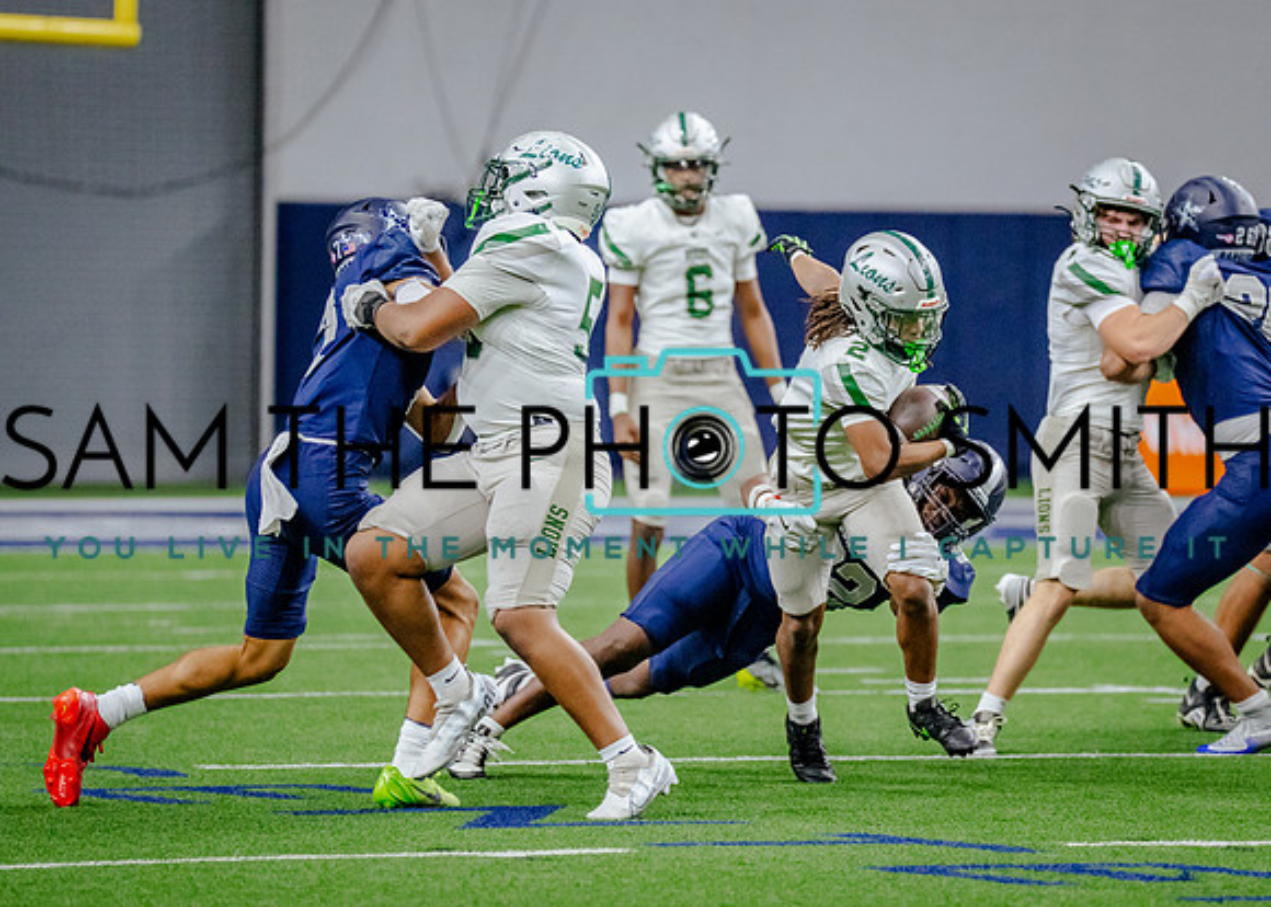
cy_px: 414
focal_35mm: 318
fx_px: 11476
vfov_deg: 4.5
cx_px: 766
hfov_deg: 6.3
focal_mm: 200
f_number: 2.8
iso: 3200
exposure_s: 1/1250
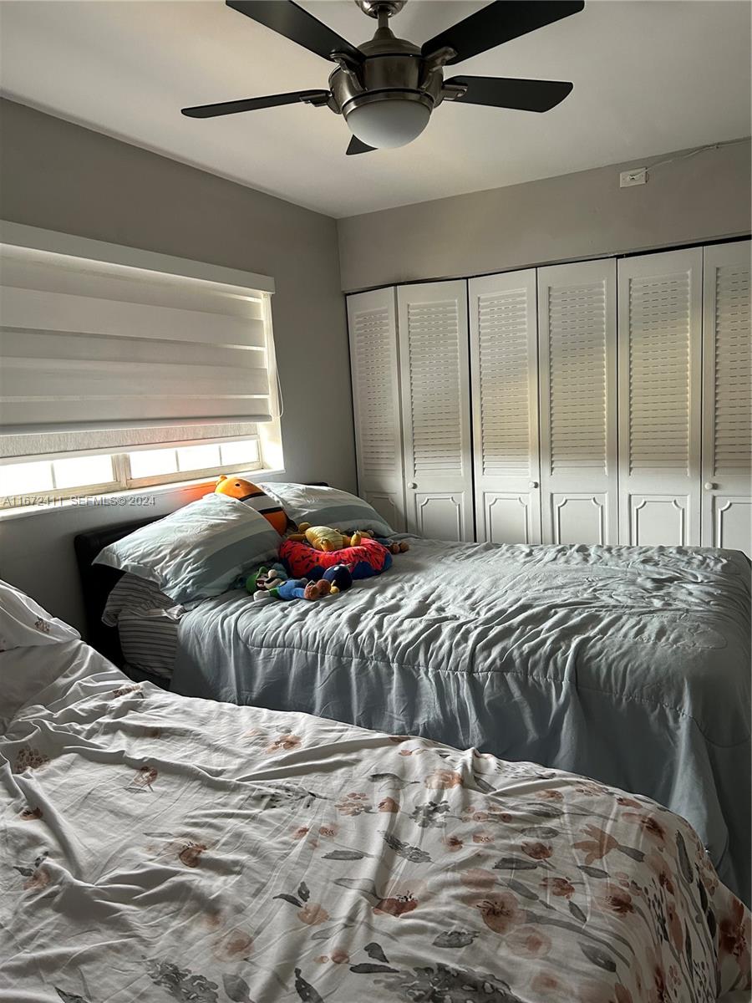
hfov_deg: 53.1
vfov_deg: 67.3
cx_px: 376
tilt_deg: -6.7
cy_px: 502
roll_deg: +2.0
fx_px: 753
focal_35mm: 26
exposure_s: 1/71
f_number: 1.5
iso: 125
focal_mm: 5.7
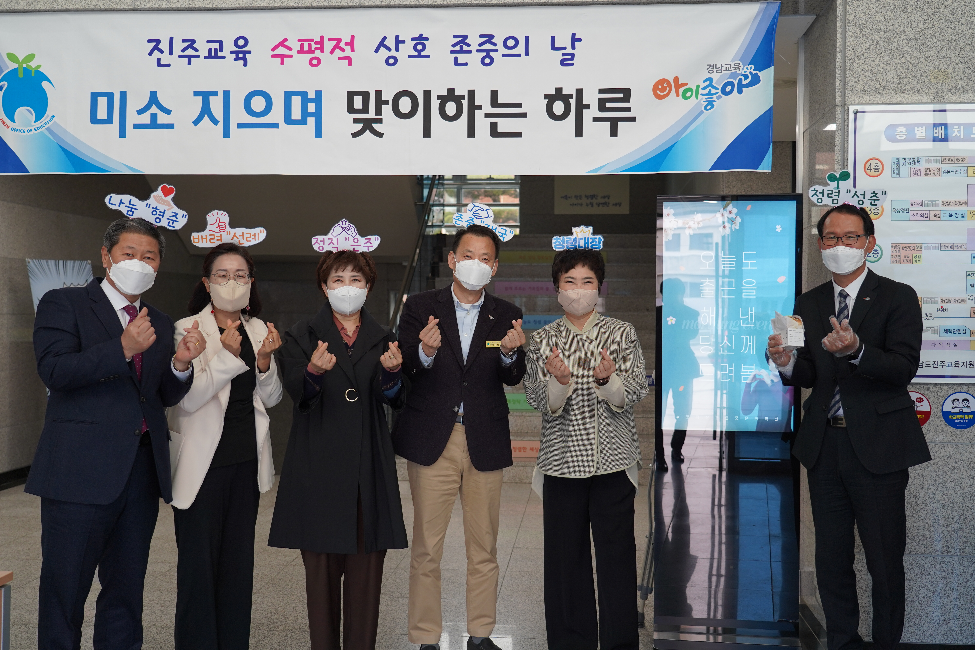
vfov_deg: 34.2
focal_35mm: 39
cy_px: 325
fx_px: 1056
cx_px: 488
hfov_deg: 49.6
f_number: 4
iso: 640
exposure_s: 1/160
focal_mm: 39
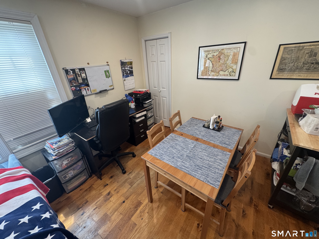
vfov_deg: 85.7
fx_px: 129
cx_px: 160
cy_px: 120
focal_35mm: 14
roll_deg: +3.6
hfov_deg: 102.1
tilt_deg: -27.1
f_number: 2.2
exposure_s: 1/60
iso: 160
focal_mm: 2.22
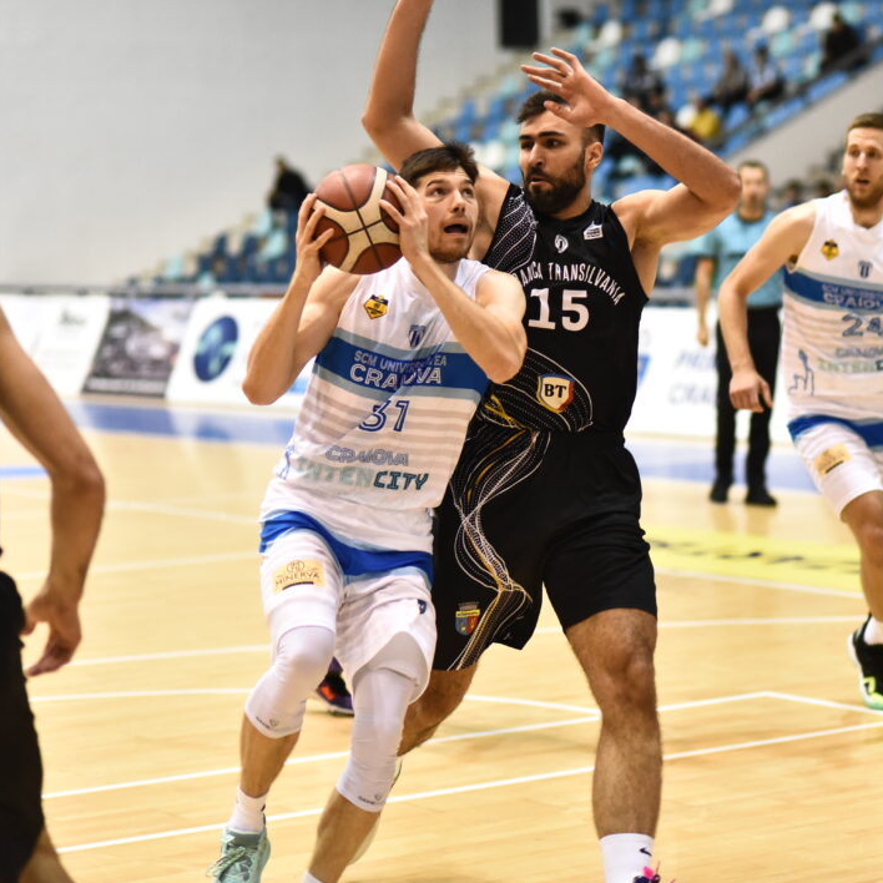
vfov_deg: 16.0
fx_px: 3146
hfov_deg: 15.9
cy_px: 442
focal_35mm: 109
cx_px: 602
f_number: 2.2
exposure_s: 1/1600
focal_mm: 85
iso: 5000
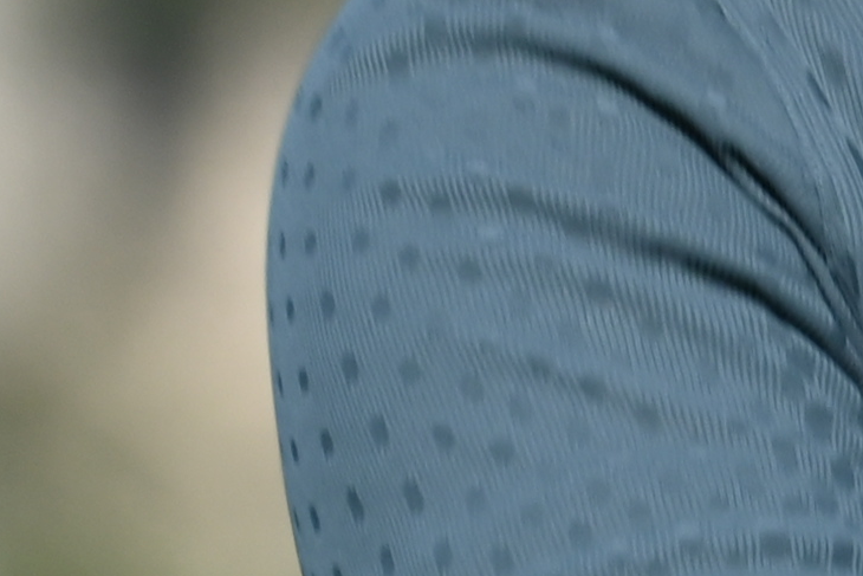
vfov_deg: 0.3
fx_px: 109711
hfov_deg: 0.5
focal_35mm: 4576
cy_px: -212
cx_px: 2016
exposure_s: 1/640
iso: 110
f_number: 5.6
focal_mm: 400
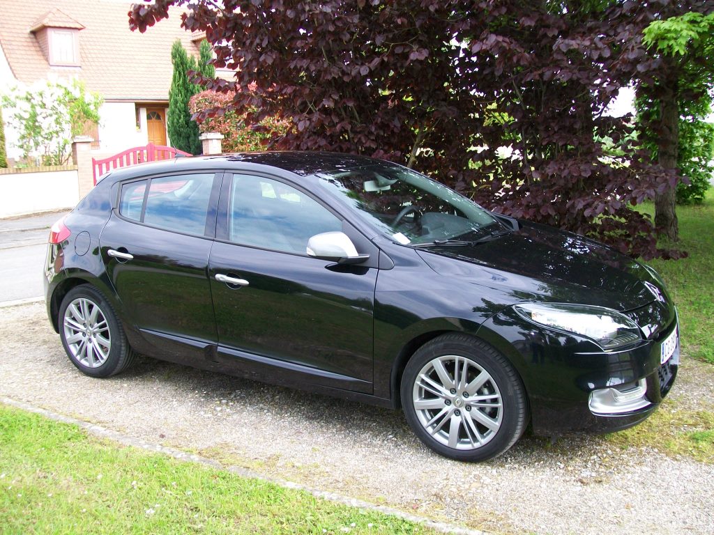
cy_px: 268
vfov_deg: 39.7
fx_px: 743
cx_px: 357
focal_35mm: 36
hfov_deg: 51.4
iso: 64
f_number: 2.7
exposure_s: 1/125
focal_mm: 6
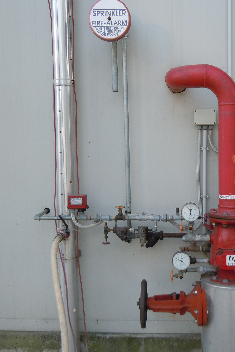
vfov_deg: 46.4
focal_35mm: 42
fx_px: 411
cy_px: 175
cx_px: 169
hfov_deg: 31.5
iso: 100
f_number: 3.5
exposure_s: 1/200
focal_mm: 5.4
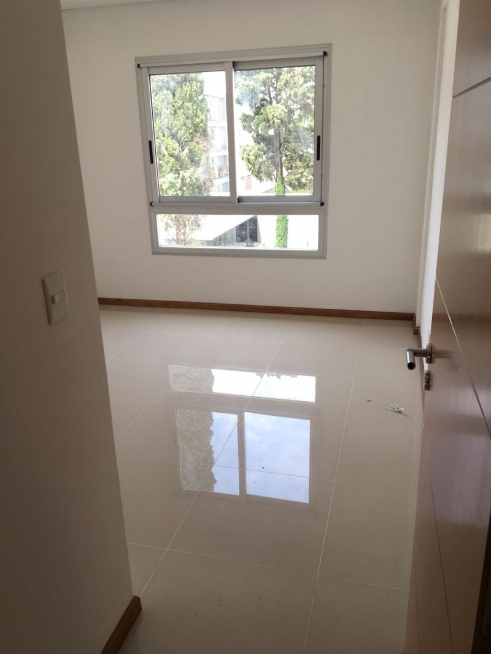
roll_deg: +1.0
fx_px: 548
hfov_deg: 48.2
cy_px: 327
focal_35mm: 29
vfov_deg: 61.6
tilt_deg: -18.4
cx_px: 246
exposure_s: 1/100
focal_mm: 4.15
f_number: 2.2
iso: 32
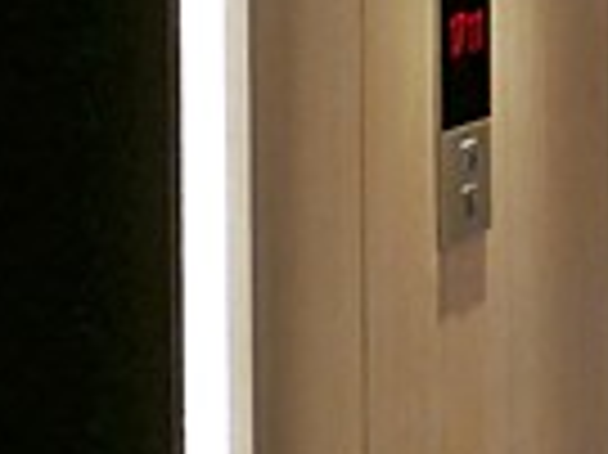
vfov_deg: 7.1
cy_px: -133
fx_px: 3650
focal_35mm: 208
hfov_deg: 8.2
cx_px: 1756
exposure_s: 1/60
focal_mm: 14
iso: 400
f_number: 2.5
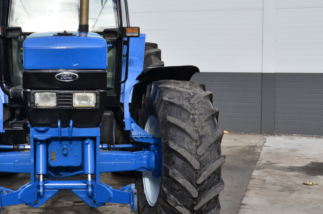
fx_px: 554
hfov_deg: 31.6
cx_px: 58
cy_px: 87
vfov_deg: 21.8
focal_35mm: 62
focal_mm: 25
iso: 125
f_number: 10
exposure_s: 1/250
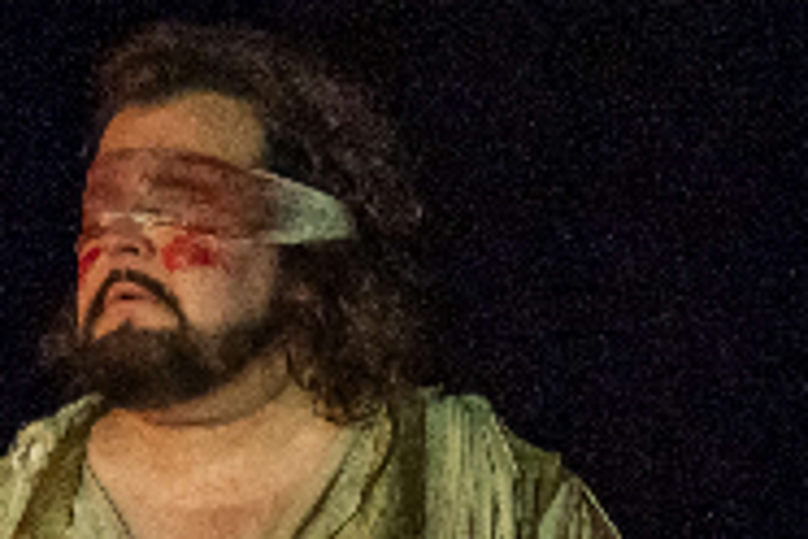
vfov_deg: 1.8
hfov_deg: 2.7
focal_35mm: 754
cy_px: 572
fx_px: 16922
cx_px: -321
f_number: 2.8
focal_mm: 200
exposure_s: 1/200
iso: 1600
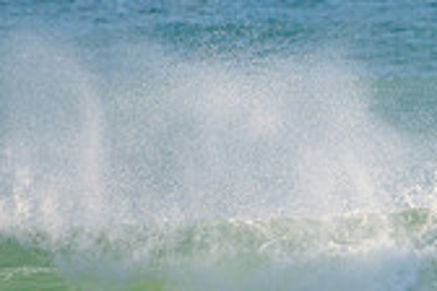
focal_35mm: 1731
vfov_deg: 0.8
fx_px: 21011
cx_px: 479
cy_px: 357
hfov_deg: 1.2
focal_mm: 500
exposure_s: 1/1600
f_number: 5.6
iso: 250
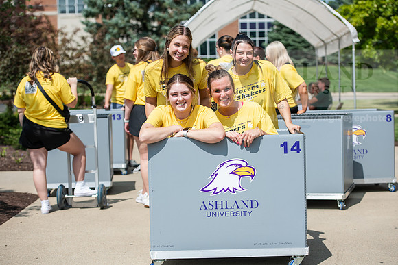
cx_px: 199
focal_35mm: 82
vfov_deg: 16.7
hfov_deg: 24.8
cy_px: 132
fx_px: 907
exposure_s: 1/500
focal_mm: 82
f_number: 4
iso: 64
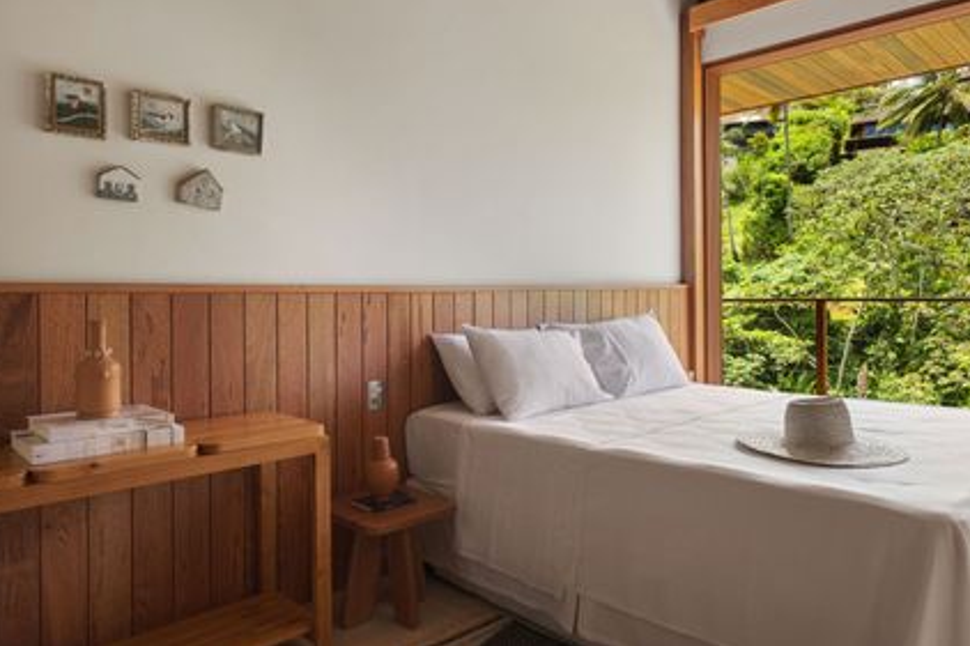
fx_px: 673
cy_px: 314
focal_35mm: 25
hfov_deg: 71.5
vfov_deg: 51.2
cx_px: 490
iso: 320
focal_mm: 16
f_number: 8
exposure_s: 1/8
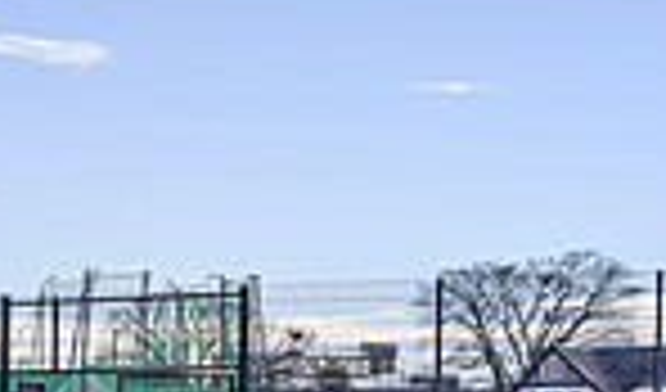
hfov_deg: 12.1
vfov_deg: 7.4
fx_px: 2946
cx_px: -454
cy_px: 685
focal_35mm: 165
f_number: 8
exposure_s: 1/640
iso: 200
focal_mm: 34
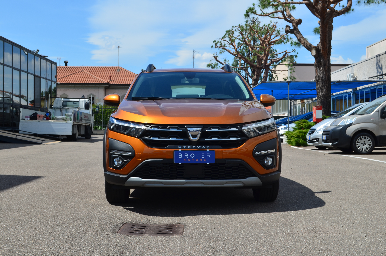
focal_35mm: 52
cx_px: 193
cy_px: 128
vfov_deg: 25.6
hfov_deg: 37.9
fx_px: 562
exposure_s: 1/125
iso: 100
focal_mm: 35
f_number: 11
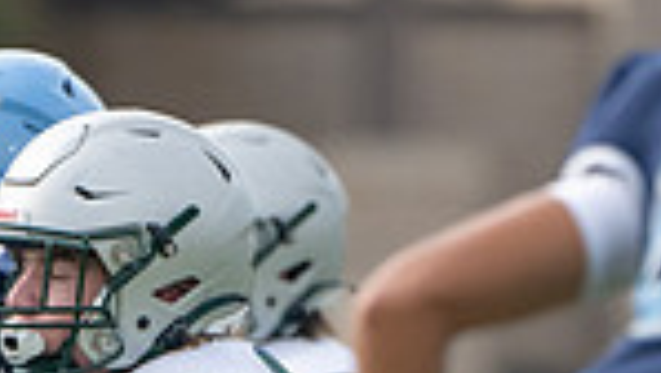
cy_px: 589
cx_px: 206
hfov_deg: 1.0
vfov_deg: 0.6
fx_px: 36318
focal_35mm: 2071
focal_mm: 400
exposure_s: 1/1250
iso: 320
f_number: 5.6
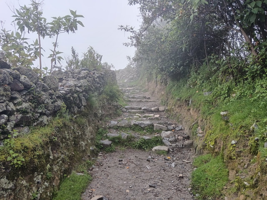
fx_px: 208
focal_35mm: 27
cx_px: 134
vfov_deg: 51.4
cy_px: 100
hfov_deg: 65.3
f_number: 1.9
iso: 242
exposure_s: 1/100
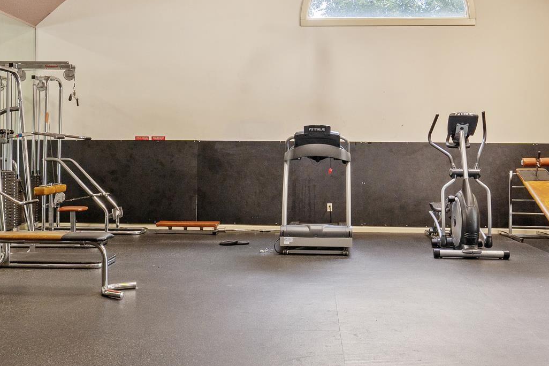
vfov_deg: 33.1
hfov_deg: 48.2
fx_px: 613
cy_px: 142
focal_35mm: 40
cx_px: 288
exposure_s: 1/3
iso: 200
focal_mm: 11
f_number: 6.3
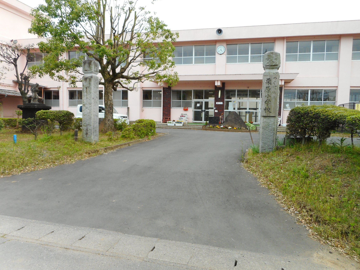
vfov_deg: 54.9
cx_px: 180
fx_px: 260
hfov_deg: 69.4
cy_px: 135
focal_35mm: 25
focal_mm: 4.5
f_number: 3.7
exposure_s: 1/100
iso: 80
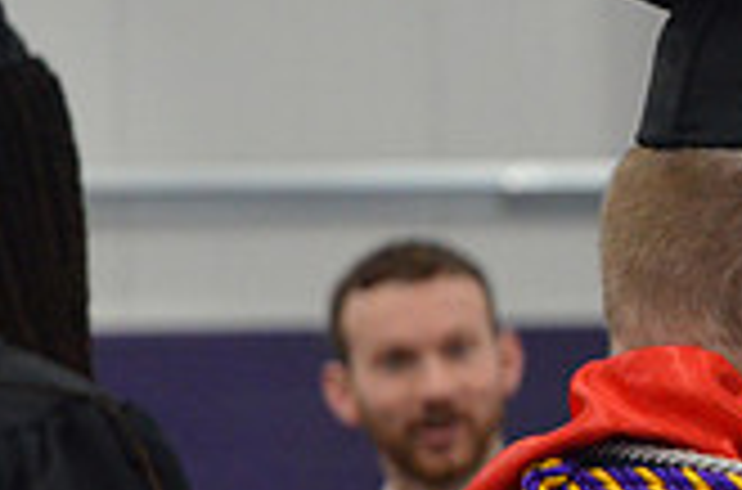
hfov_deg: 5.5
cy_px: 382
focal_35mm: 370
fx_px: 7604
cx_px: 1286
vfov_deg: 3.7
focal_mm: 70
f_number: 4.5
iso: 2800
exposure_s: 1/125
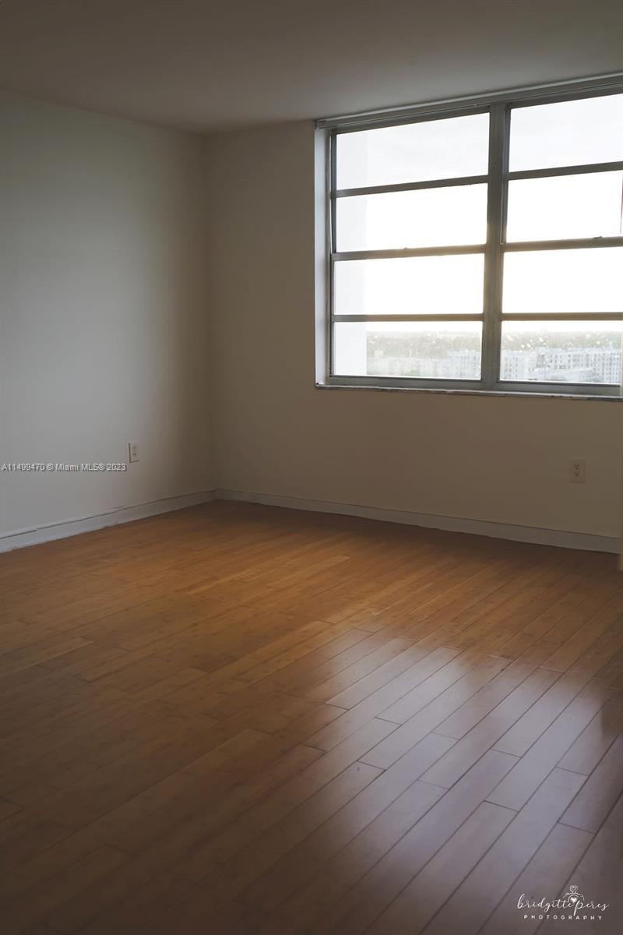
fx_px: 805
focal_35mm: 31
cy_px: 468
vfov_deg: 60.3
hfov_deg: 42.3
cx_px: 312
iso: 100
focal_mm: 31
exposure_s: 1/60
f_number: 4
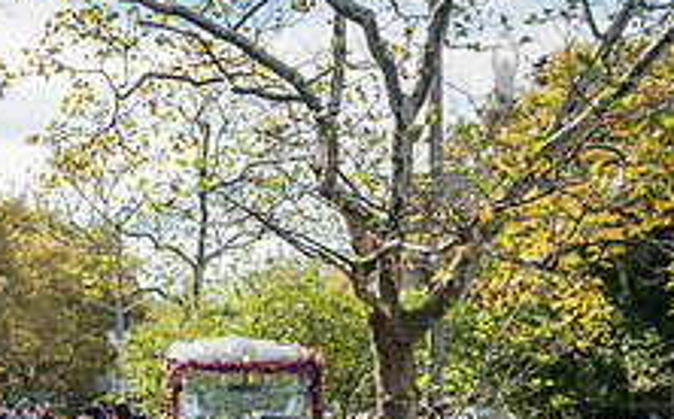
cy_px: 516
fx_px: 1174
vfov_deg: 19.0
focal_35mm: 64
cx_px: -85
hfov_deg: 28.7
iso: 1000
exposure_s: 1/2000
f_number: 5
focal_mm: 24
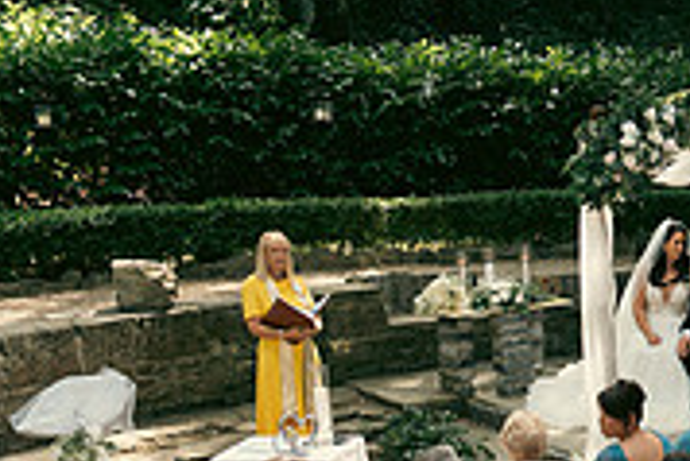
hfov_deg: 23.2
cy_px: 513
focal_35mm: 78
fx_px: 1496
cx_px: 888
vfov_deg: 16.9
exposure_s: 1/200
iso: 200
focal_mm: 24
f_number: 3.5
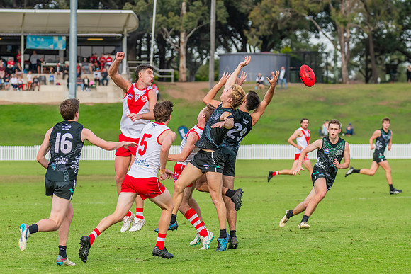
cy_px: 118
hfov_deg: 9.5
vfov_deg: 6.3
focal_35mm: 217
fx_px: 2474
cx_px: 178
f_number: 6.3
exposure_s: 1/1600
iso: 800
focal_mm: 190
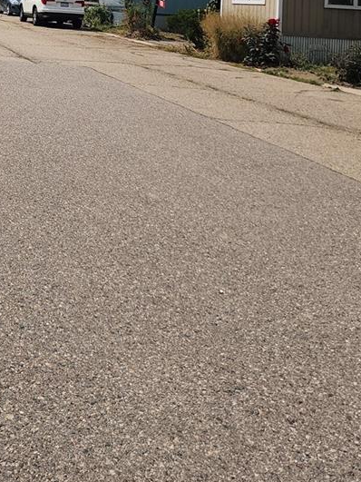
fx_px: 723
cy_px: -42
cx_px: 21
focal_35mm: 52
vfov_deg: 32.6
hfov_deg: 26.8
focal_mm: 6.4
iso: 12
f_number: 1.8
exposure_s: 1/2000
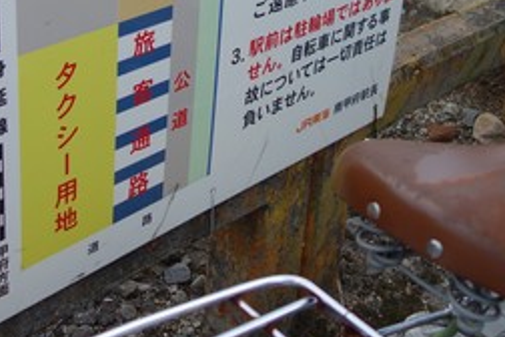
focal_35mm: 71
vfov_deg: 18.6
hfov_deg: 28.5
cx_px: 250
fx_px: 996
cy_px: -9
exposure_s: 1/100
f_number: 1.8
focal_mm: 10.4
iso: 125
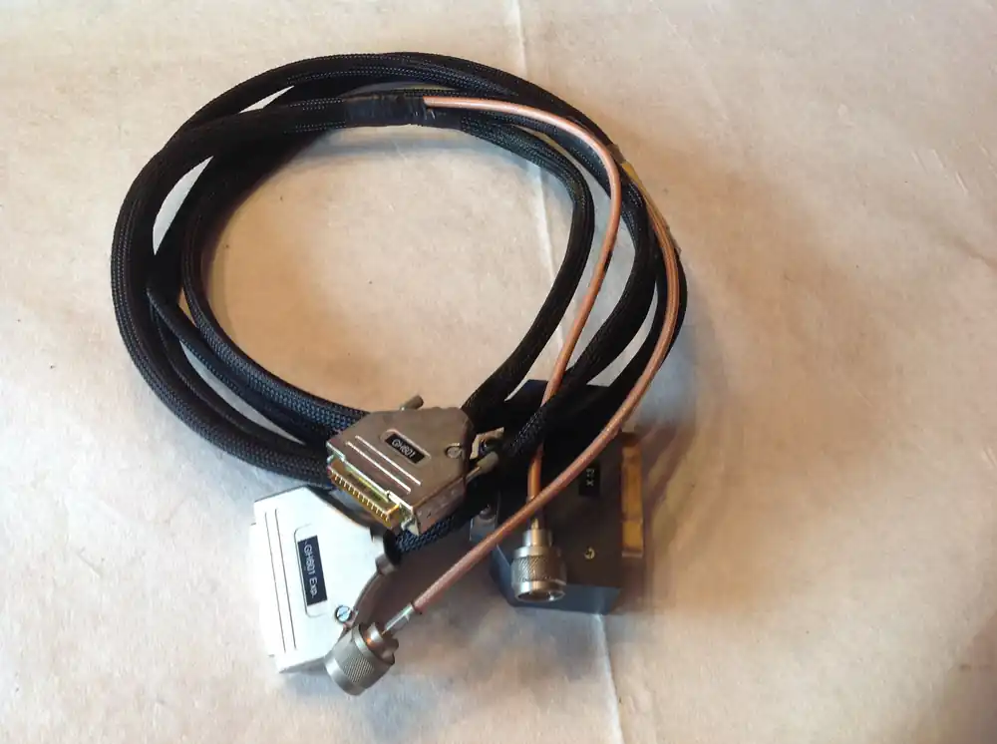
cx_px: 498
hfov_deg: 52.7
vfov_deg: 40.6
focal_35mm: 35
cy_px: 372
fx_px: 1006
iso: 50
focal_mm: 4.28
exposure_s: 1/24
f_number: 2.4
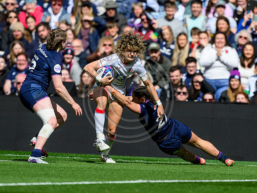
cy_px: 108
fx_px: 4759
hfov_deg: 3.1
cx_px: 131
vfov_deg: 2.3
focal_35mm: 641
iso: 500
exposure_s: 1/8000
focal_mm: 400
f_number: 4
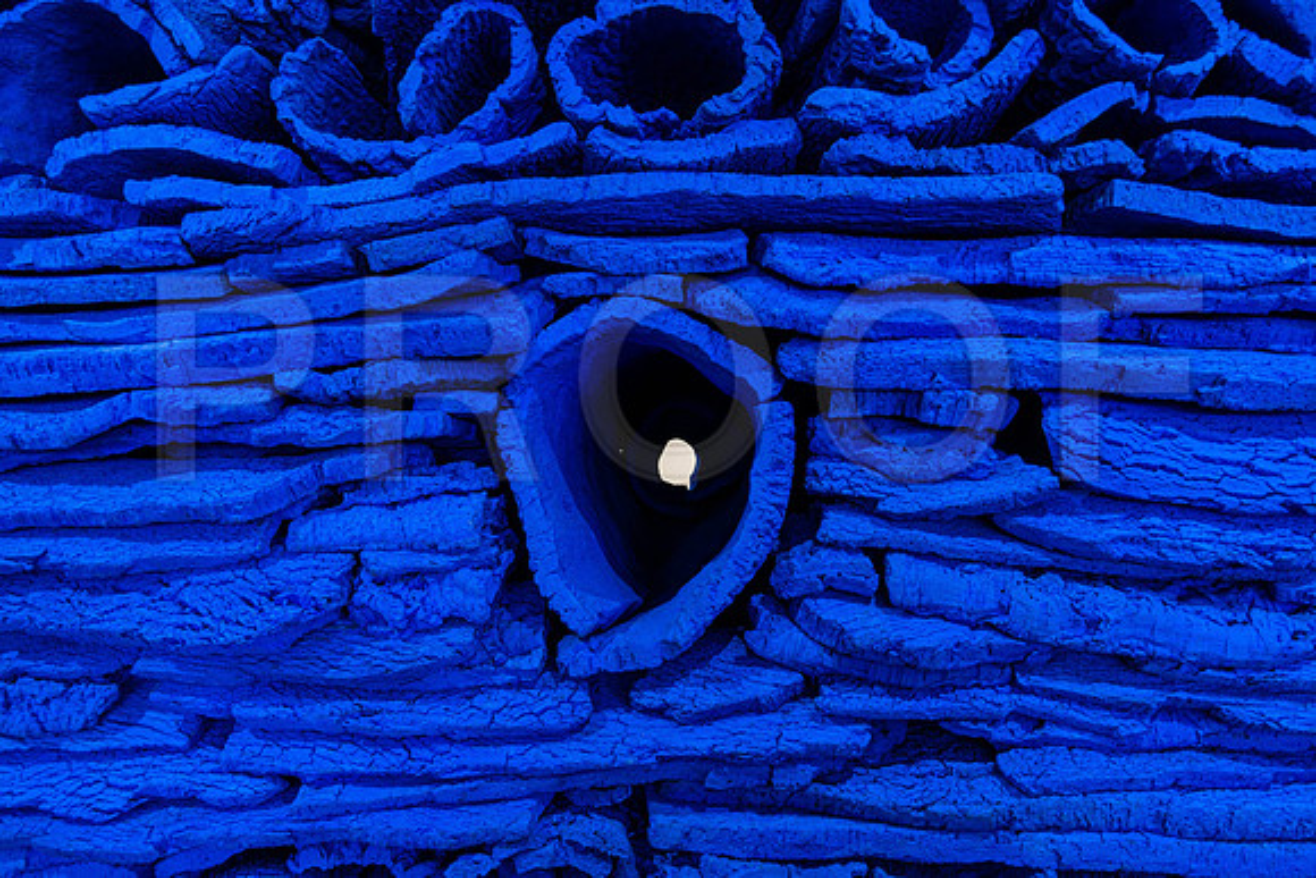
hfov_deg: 73.7
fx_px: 877
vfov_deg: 53.2
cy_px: 439
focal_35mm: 24
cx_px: 658
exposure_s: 1/30
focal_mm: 8.8
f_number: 2.8
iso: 400
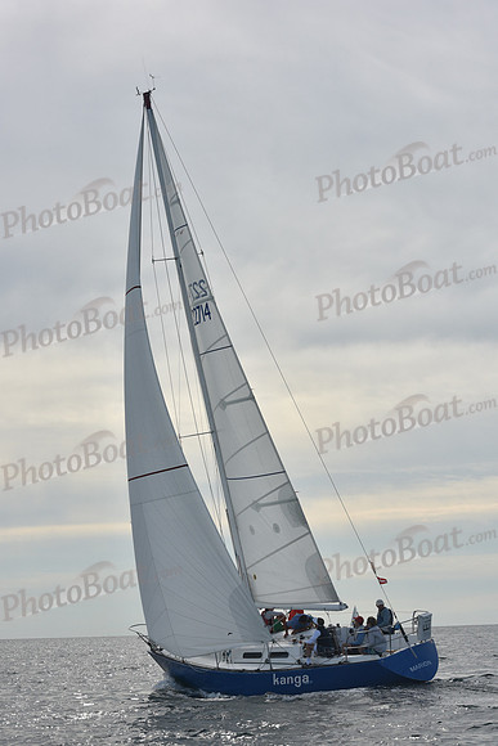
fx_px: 1452
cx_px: 249
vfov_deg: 28.8
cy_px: 373
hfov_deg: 19.5
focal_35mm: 70
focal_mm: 70
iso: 320
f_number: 10
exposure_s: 1/1000
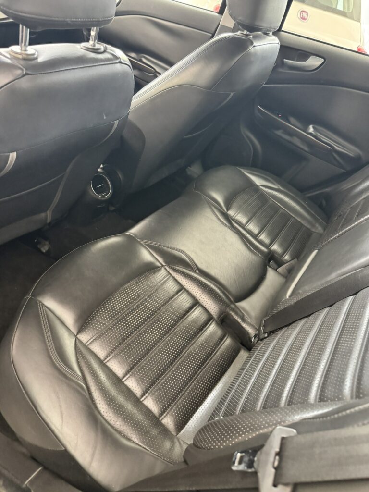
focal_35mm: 24
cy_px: 246
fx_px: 341
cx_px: 184
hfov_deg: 56.8
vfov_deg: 71.6
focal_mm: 6.76
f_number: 1.78
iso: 1000
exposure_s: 1/40
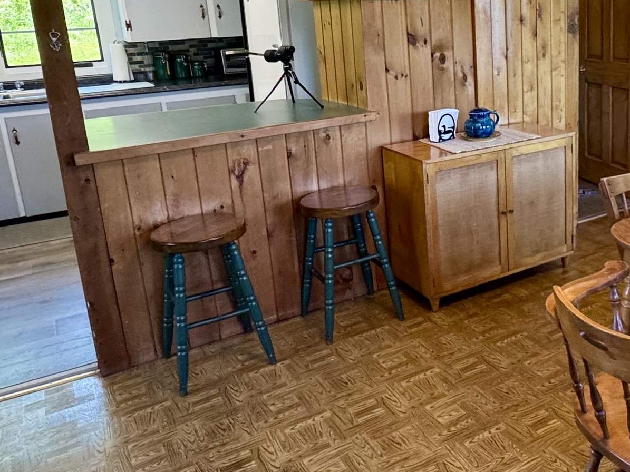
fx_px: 655
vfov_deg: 39.2
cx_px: 507
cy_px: 155
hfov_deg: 48.4
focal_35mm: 36
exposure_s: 1/120
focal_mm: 2.22
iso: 250
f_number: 2.2
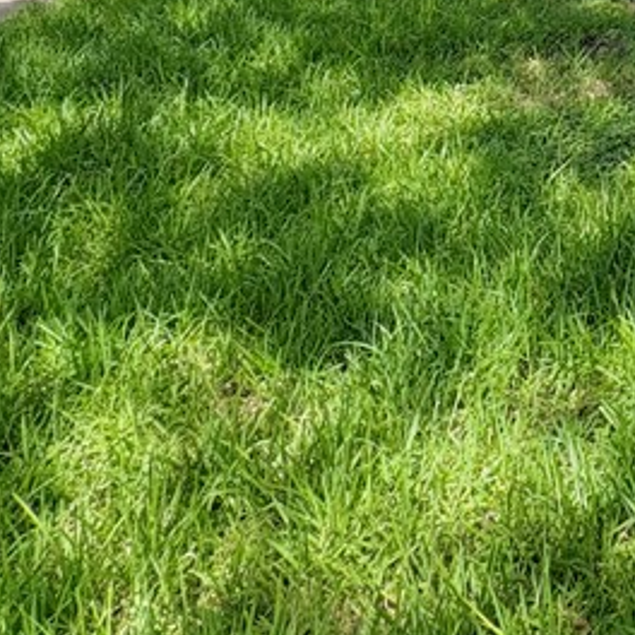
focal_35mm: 48
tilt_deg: +3.4
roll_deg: -0.1
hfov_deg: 29.9
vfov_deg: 25.5
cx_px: 775
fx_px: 996
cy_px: -344
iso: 40
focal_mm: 2.22
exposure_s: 1/561
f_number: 2.2
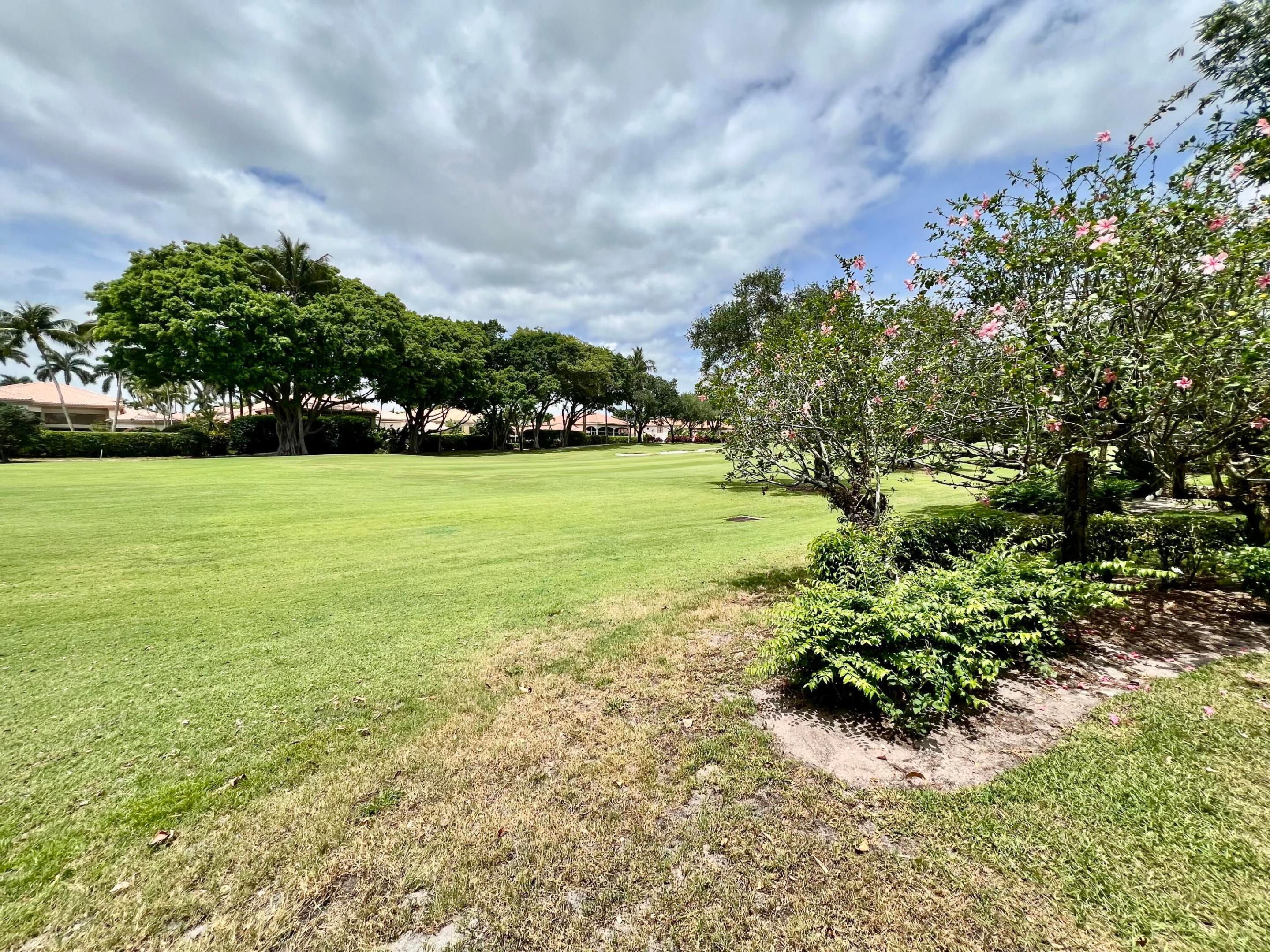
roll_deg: -0.9
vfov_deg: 89.9
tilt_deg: -3.4
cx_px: 635
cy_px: 476
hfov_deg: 106.2
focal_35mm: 13
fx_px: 477
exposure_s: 1/2096
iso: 32
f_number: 1.8
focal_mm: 1.57
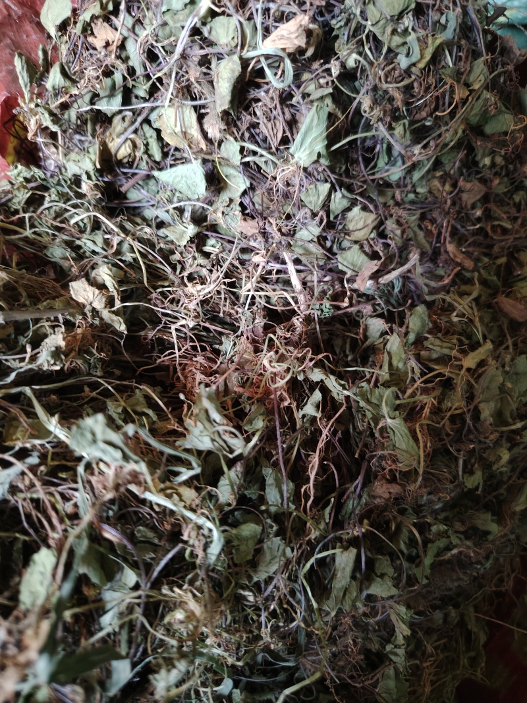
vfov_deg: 71.6
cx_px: 264
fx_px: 487
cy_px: 352
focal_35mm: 24
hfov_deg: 56.8
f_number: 1.75
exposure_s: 1/25
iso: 2722
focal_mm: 5.25
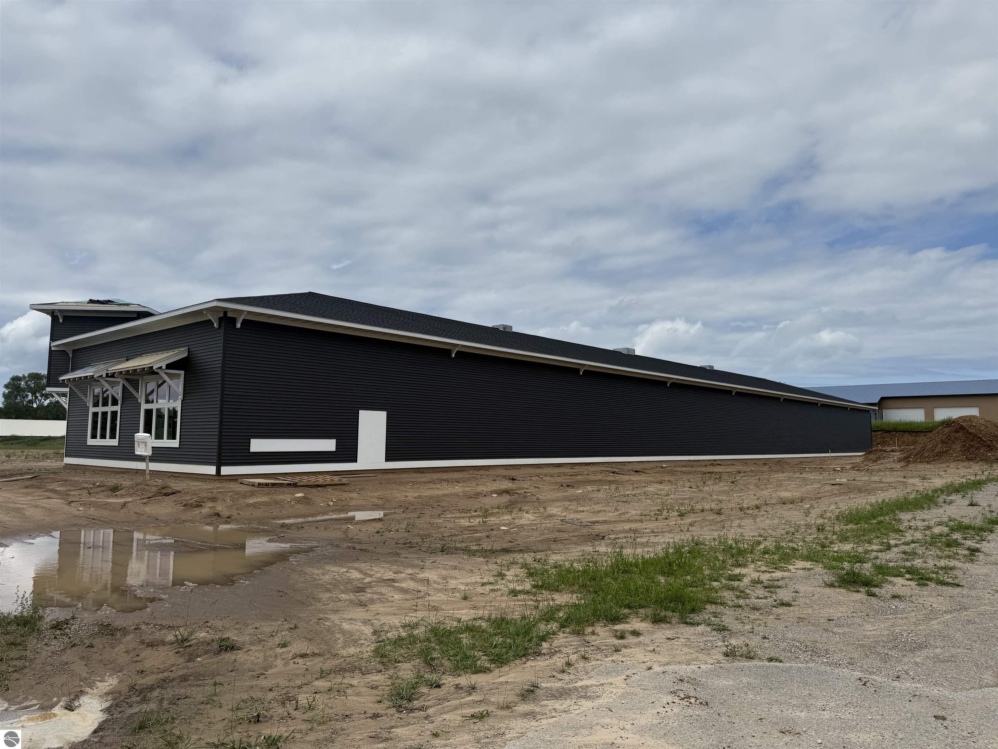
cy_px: 374
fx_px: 692
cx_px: 499
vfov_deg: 56.8
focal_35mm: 24
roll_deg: -0.2
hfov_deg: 71.6
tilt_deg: +6.4
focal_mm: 6.76
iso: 80
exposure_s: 1/10309
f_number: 1.78
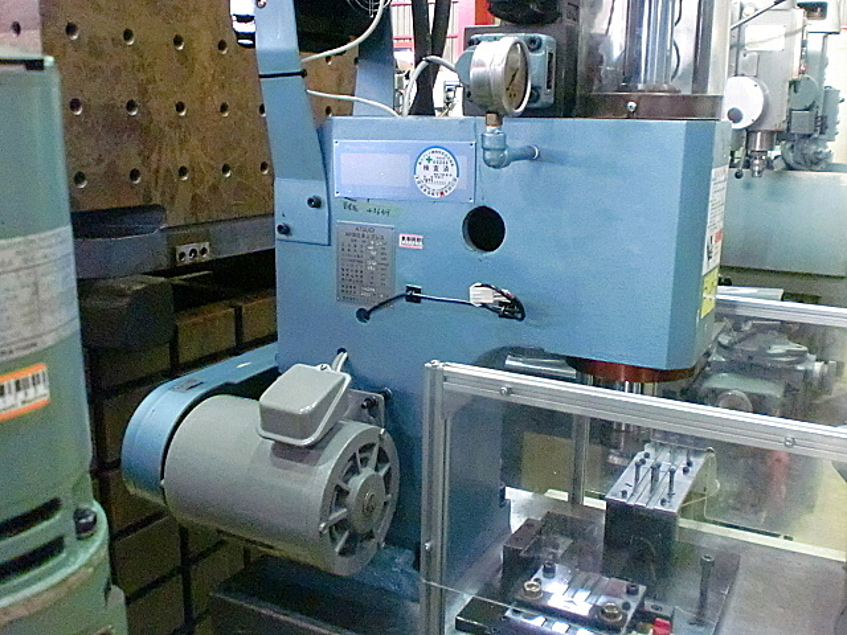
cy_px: 318
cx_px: 424
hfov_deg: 52.6
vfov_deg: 40.7
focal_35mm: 35
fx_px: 856
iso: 1600
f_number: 3.1
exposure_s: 1/50
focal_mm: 6.3
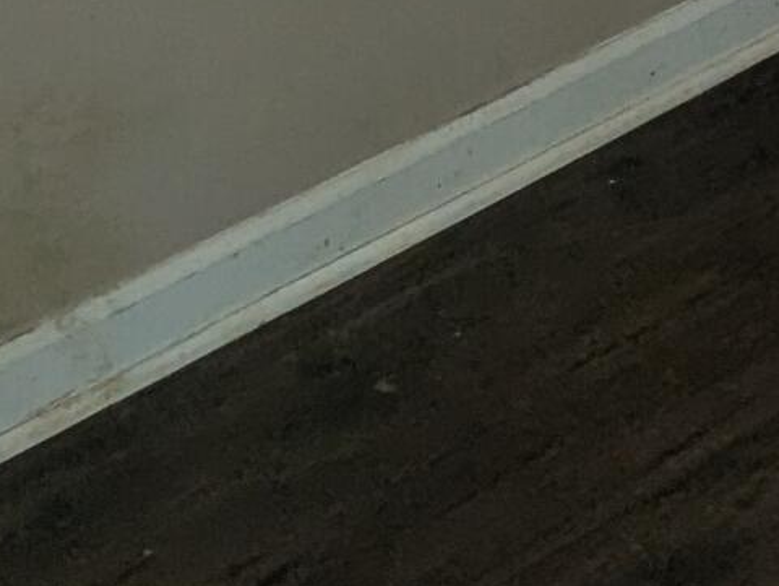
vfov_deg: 8.8
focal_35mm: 150
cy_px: -886
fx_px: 3379
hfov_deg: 10.5
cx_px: 2110
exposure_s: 1/56
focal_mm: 6.81
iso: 74
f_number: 1.85
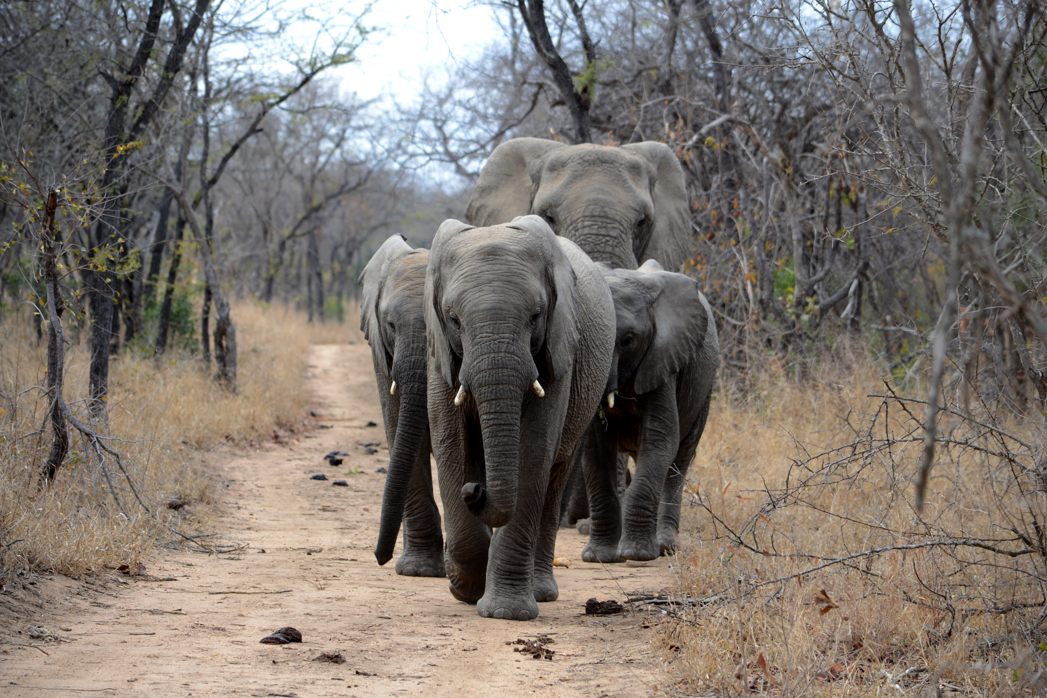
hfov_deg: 10.5
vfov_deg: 7.0
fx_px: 5671
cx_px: 524
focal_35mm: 195
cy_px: 349
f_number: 5.6
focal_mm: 130
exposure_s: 1/160
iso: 100
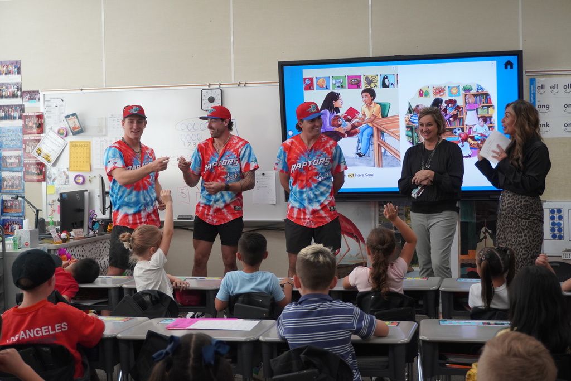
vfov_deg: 23.2
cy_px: 190
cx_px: 286
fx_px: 928
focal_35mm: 58
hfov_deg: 34.2
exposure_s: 1/160
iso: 1000
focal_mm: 39
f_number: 5.6
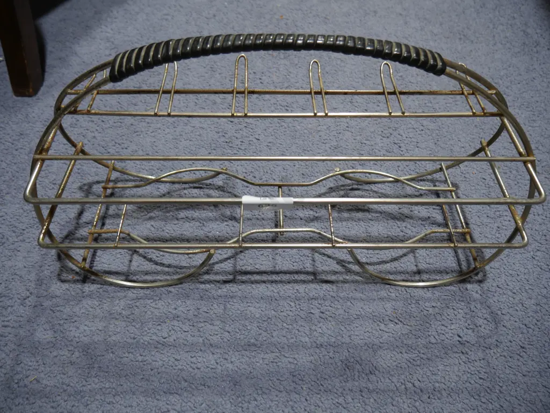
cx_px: 275
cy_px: 206
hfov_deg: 63.4
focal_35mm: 28
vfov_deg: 49.8
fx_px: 445
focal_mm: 14
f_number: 3.5
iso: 200
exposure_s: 1/60
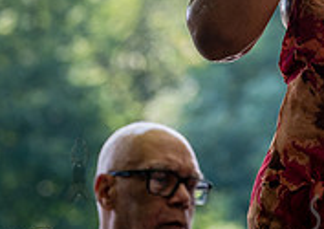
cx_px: 407
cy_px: -138
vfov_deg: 3.5
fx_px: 3777
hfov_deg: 4.9
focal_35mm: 412
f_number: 4.5
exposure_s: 1/640
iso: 640
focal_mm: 113
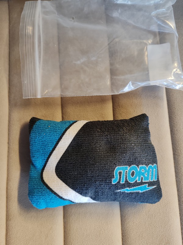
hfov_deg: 51.4
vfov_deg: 65.3
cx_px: 92
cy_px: 122
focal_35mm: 27
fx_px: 190
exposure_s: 1/50
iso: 1600
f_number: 1.9
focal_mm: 6.12
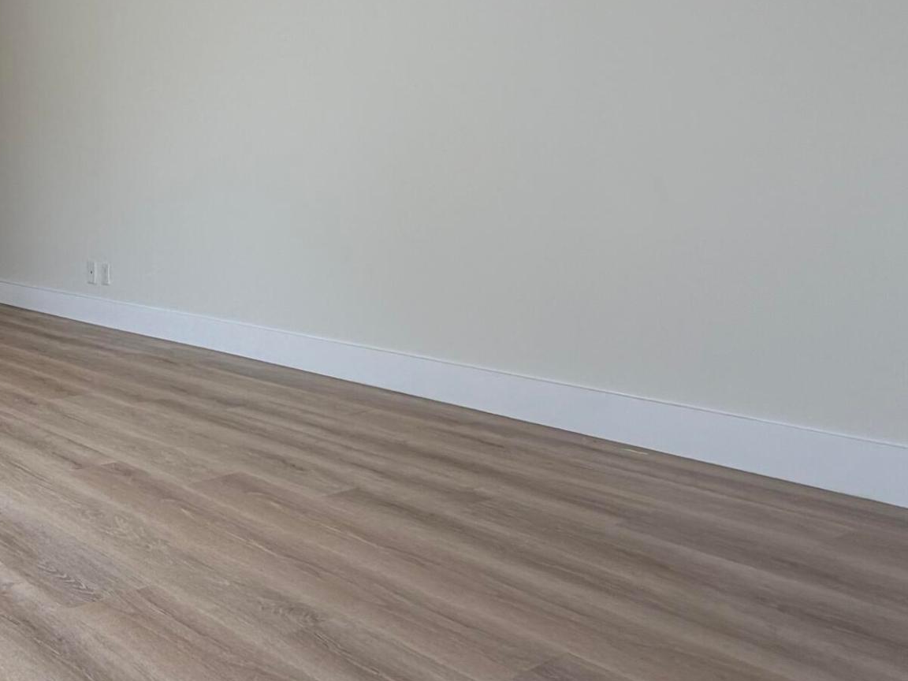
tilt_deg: -4.2
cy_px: 243
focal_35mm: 35
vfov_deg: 40.3
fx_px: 918
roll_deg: +2.2
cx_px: -76
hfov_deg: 42.3
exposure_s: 1/122
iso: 40
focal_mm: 2.22
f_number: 2.2
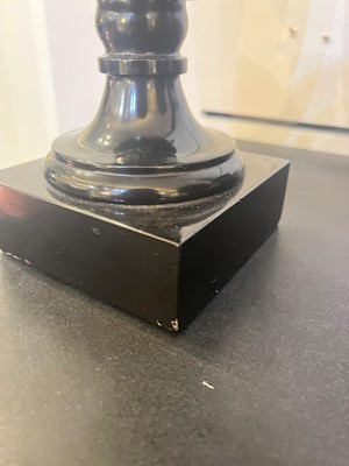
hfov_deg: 53.1
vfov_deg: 67.3
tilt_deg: -28.2
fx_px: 350
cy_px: 233
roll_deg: -0.3
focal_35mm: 26
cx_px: 174
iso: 640
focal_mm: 5.1
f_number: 1.6
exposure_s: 1/25
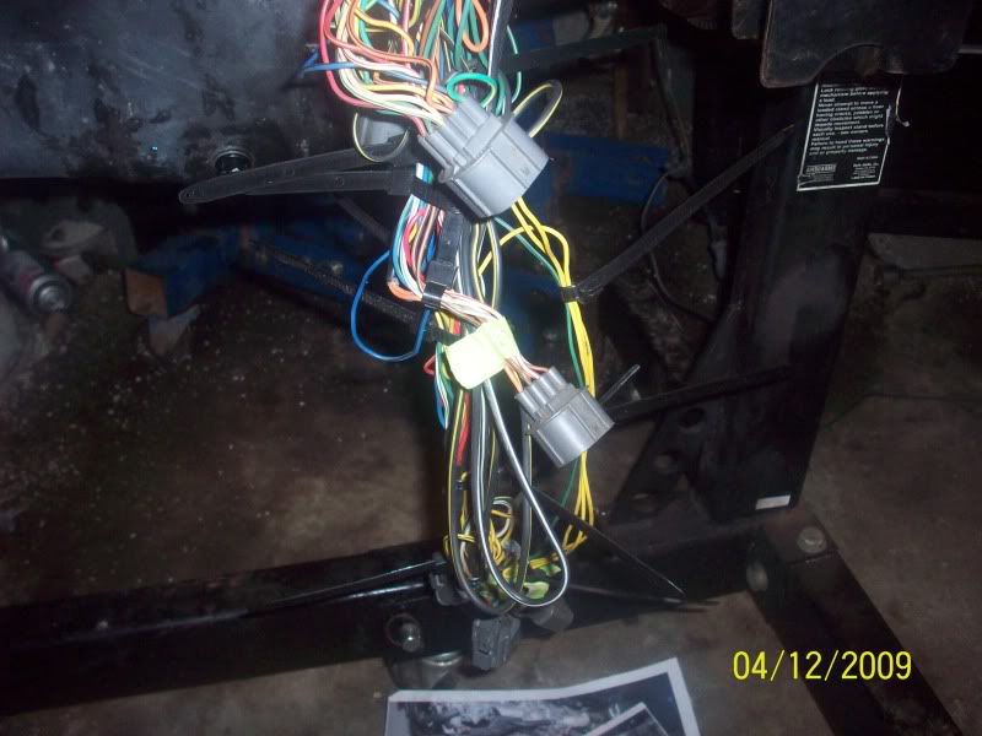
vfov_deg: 38.7
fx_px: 1050
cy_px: 368
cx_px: 491
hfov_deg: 50.1
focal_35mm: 37
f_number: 2.8
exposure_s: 1/64
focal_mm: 6.2
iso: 160
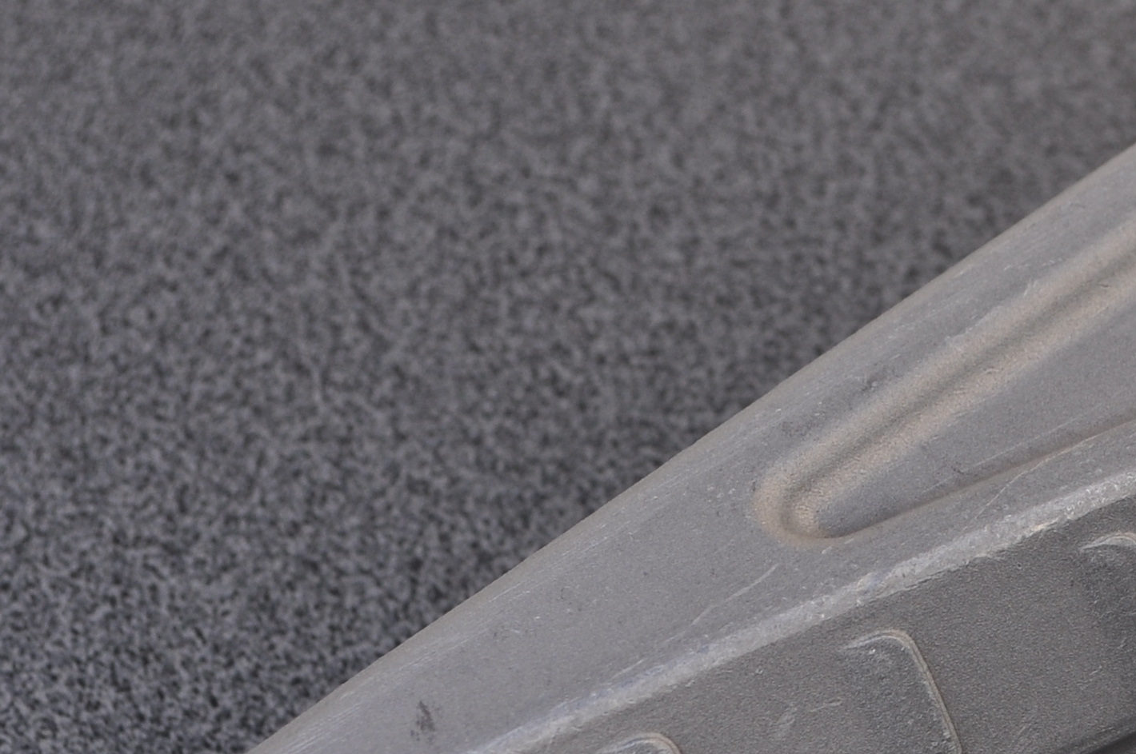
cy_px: 704
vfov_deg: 8.6
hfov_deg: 12.9
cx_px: 1018
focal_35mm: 159
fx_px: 4996
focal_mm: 35
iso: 200
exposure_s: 1/180
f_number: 6.7
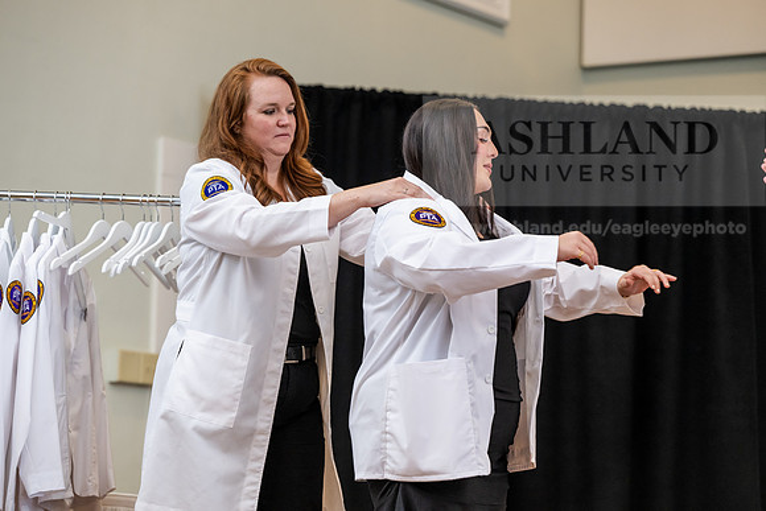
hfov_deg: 17.1
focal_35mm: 120
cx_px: 383
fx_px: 2554
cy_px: 256
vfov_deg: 11.4
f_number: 3.5
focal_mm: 120
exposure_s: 1/200
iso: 1600
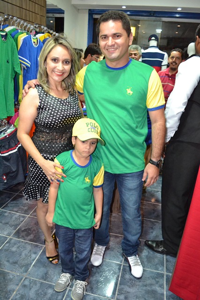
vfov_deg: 67.4
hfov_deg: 48.0
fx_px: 225
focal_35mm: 27
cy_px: 150
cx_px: 100
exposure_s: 1/60
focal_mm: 18
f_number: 3.5
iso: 3200
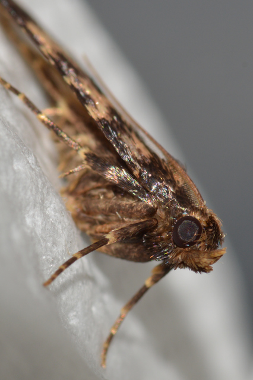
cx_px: 126
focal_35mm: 150
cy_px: 190
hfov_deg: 9.1
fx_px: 1583
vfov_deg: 13.7
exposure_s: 1/200
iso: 100
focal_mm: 100
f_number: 25
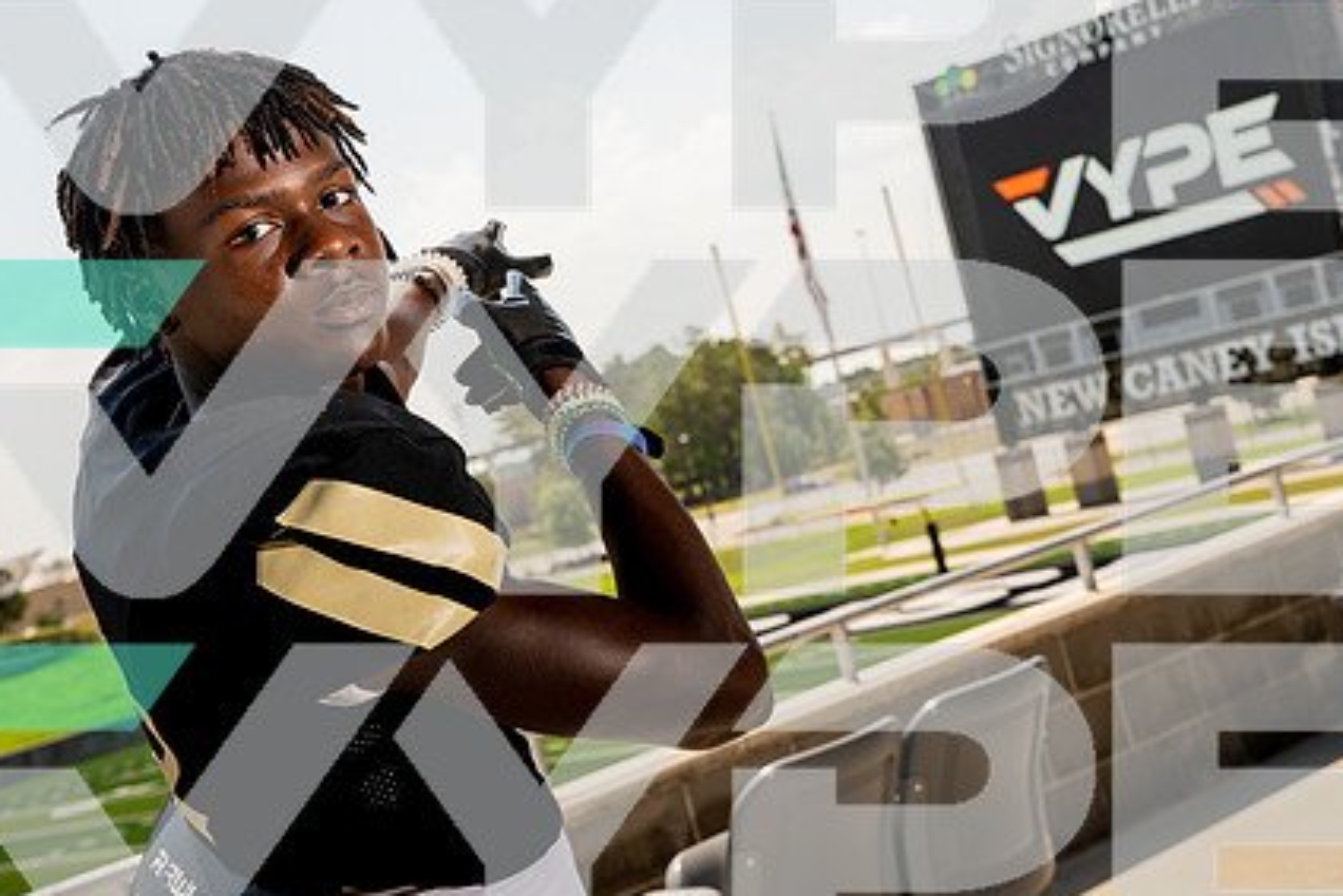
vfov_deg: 20.3
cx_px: 681
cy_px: 429
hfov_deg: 30.1
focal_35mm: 67
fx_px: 2500
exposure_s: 1/250
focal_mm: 49
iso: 100
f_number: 7.1
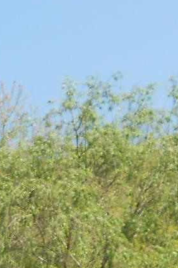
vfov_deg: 10.5
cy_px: 449
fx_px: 1382
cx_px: -372
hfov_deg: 6.6
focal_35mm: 186
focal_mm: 6.7
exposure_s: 1/400
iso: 80
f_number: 3.9
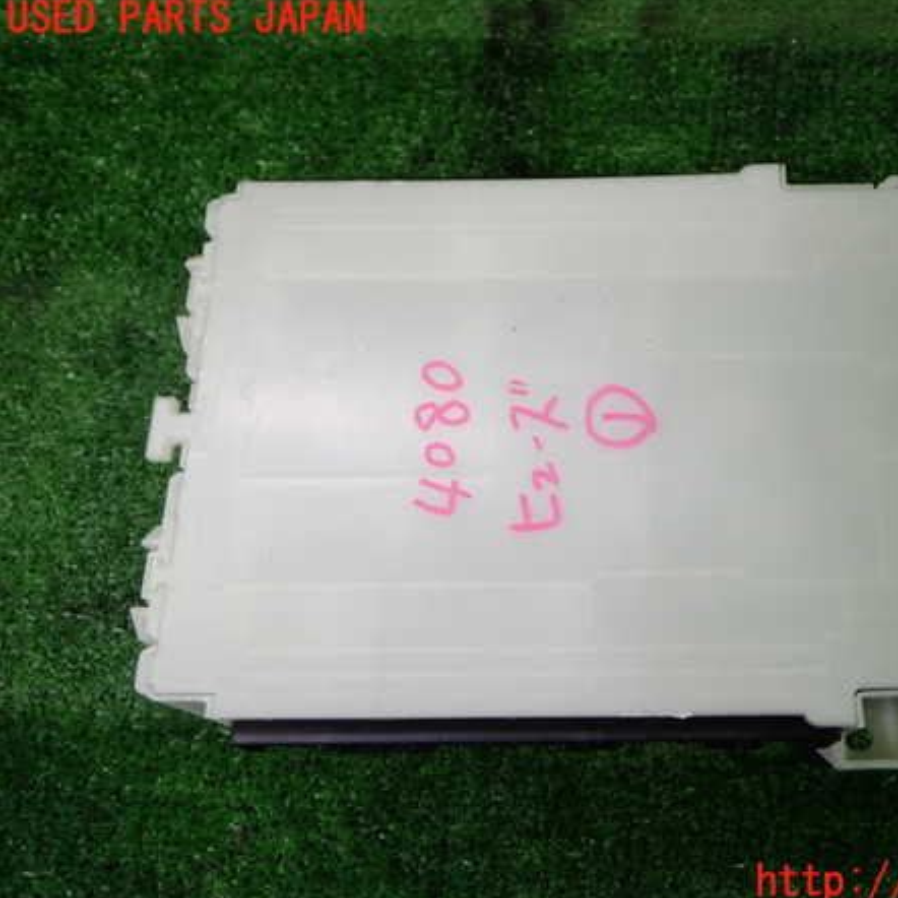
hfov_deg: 45.3
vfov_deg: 46.0
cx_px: 605
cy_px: 451
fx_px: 1057
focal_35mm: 36
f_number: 2.3
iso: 200
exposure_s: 1/60
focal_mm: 5.4
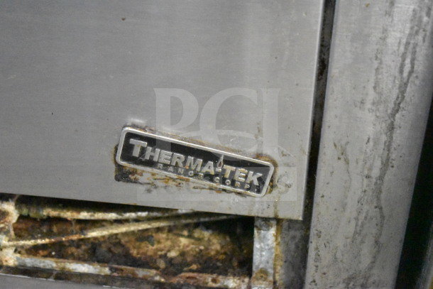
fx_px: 992
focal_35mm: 82
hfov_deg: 24.6
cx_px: 216
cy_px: 144
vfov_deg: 16.6
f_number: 5.6
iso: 25600
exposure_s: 1/100
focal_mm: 55
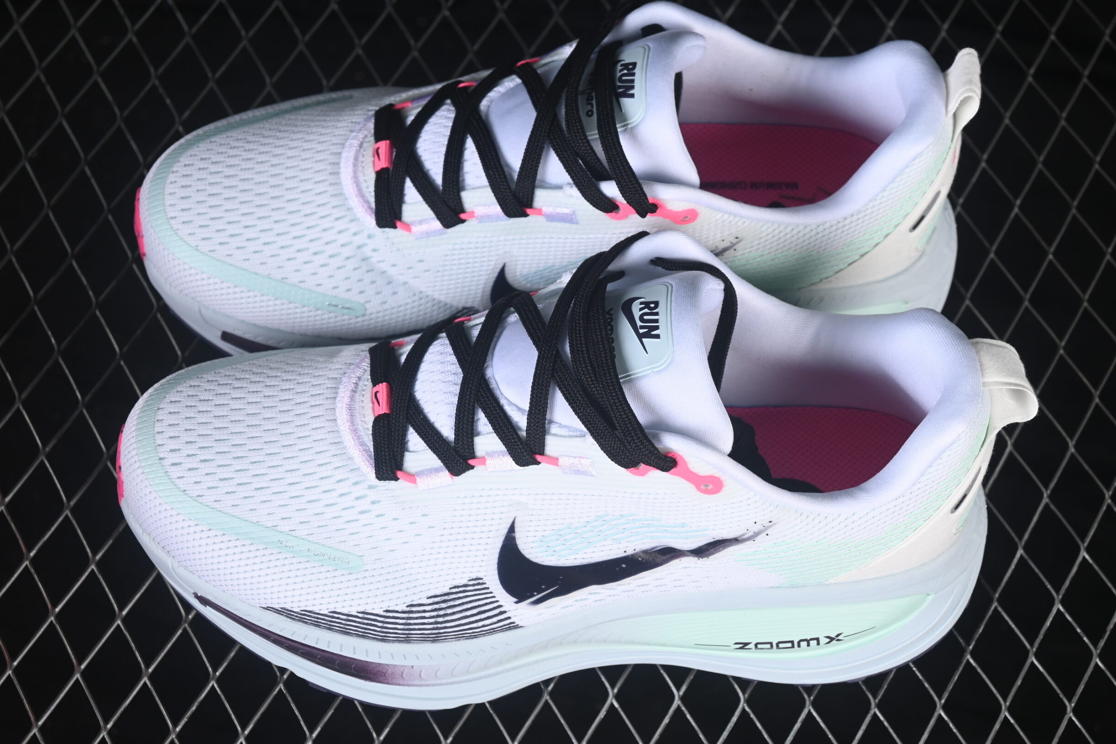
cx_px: 579
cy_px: 354
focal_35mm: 79
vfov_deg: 17.3
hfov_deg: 25.7
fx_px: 2449
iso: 160
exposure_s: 1/80
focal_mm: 50
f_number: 7.1
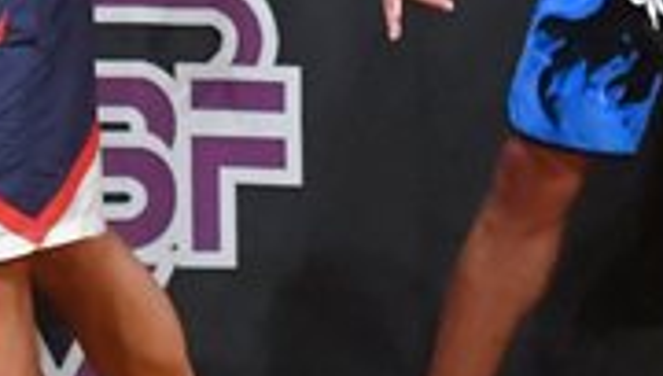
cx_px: -403
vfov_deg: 1.1
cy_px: -55
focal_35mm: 1079
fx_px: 19003
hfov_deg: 2.0
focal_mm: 160
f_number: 5.6
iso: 10000
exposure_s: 1/400
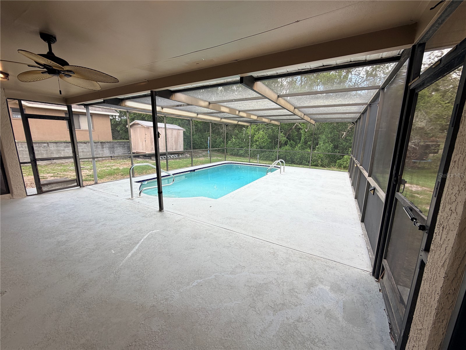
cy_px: 175
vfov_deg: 85.7
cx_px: 233
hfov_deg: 102.1
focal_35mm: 14
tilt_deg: -11.8
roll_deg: -0.2
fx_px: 188
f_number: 2.2
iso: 40
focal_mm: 2.22
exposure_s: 1/215
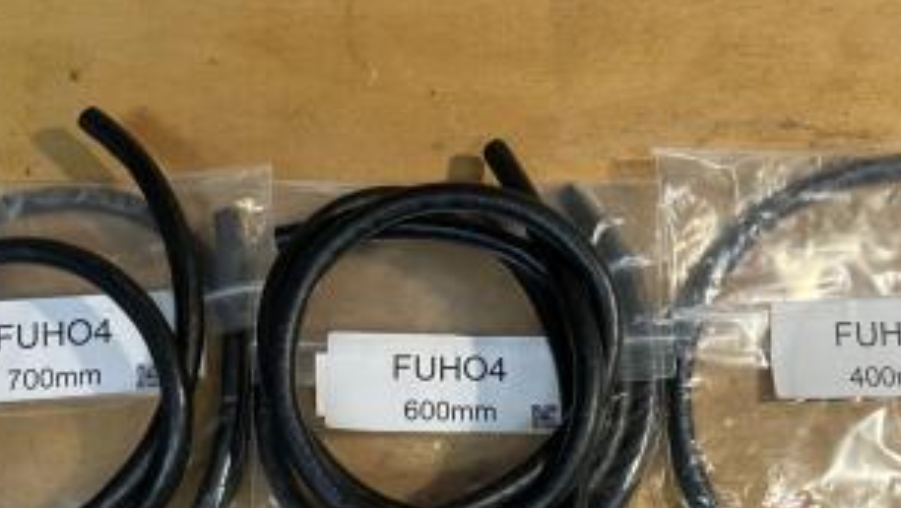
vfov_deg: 29.1
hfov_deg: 50.5
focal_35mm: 40
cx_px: 455
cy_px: 411
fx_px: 956
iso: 100
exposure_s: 1/50
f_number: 1.8
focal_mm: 3.99
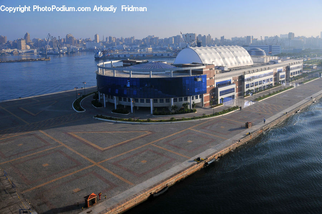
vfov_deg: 47.8
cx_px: 161
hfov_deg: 67.5
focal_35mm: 27
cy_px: 107
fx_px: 241
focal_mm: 18
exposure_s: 1/1600
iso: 200
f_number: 6.3
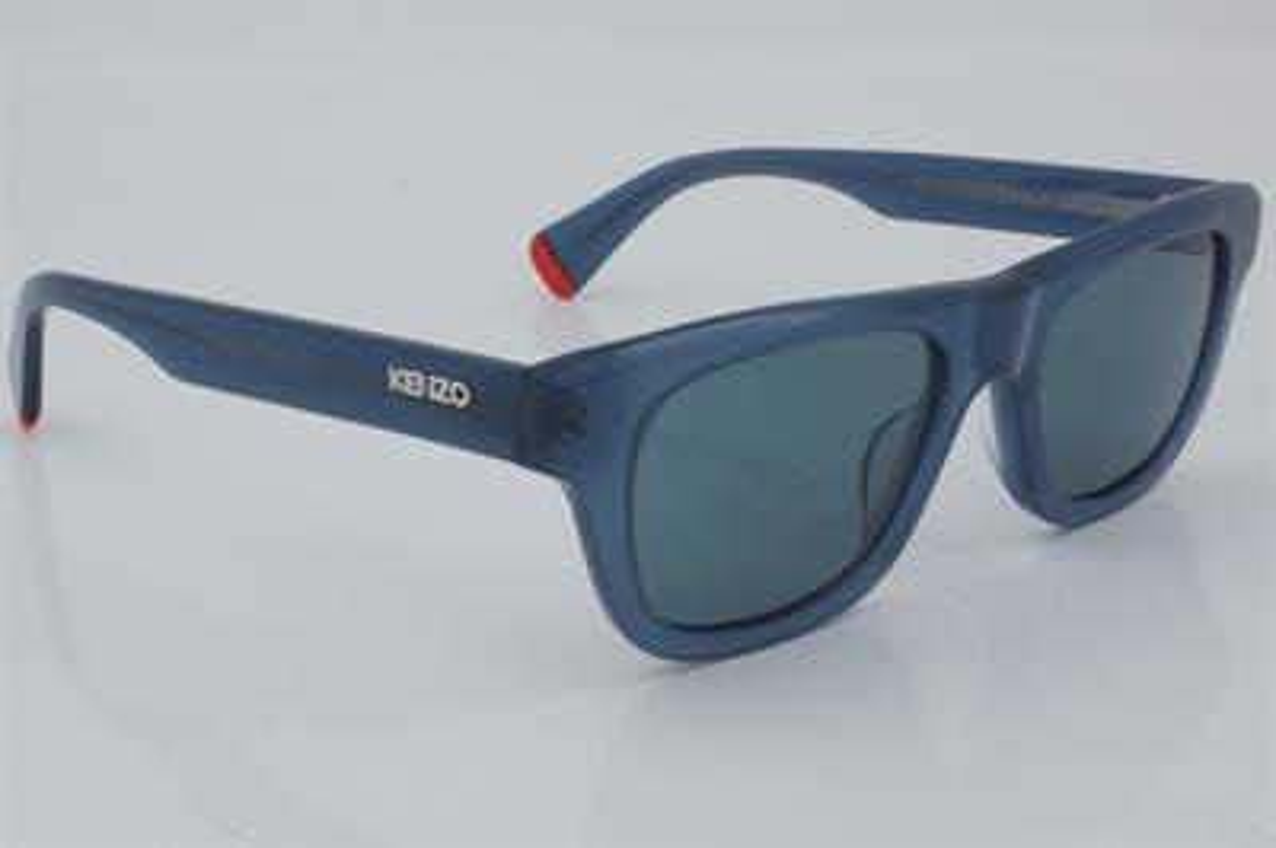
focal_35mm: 75
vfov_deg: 18.2
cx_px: 638
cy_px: 424
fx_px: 2656
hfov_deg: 27.0
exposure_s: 1/3
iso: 100
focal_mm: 50
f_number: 32
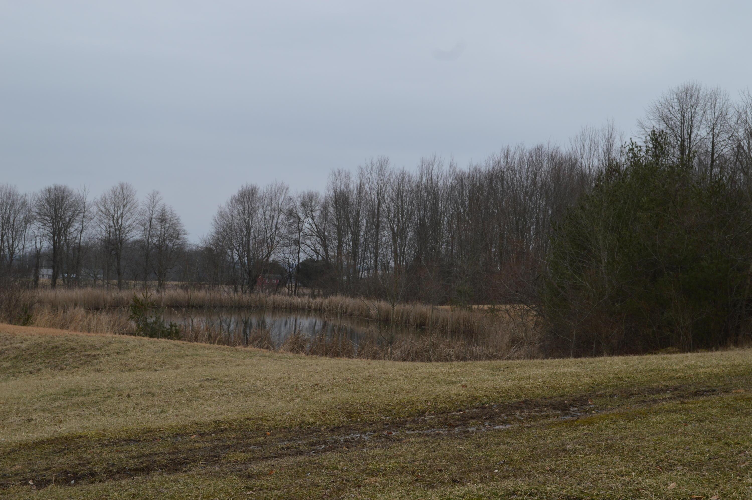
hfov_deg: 38.9
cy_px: 250
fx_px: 1064
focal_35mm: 51
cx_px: 376
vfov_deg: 26.4
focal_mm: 34
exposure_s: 1/200
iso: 100
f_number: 7.1
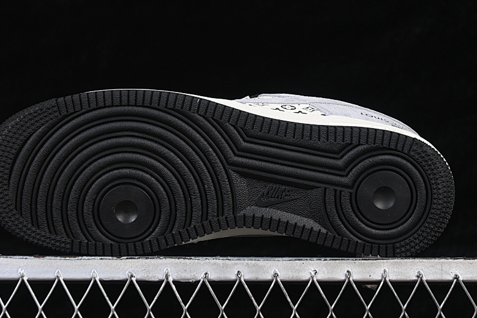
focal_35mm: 104
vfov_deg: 13.1
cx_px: 218
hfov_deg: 19.6
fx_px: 1378
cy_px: 119
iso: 160
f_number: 6.3
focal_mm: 50
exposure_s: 1/60
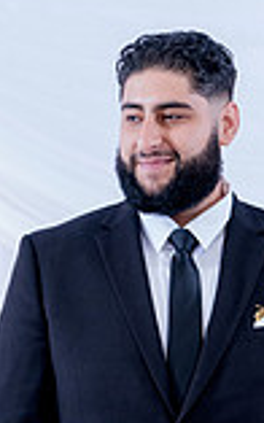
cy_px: 387
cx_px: 292
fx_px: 3376
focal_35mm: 293
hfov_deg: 4.5
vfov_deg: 7.1
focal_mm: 70
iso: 640
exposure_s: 1/200
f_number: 2
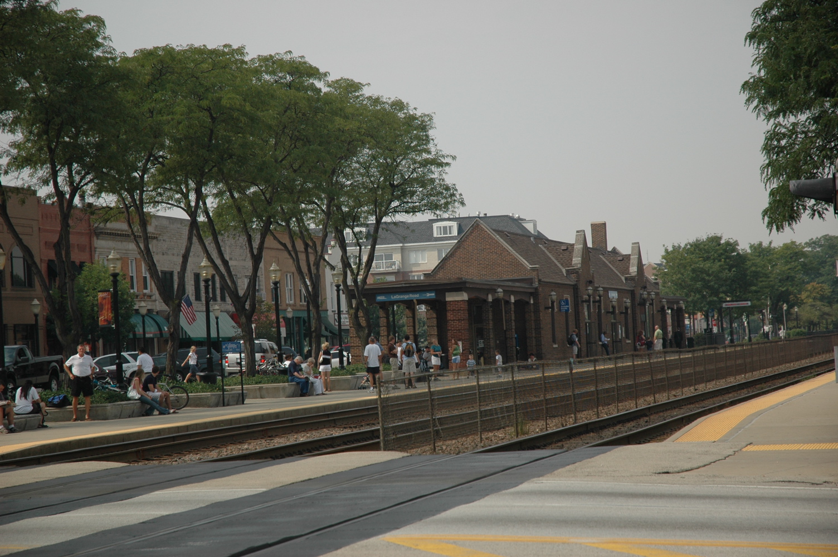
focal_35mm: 105
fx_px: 2442
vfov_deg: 13.0
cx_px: 419
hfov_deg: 19.5
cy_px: 278
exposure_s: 1/1600
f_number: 4.5
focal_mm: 70
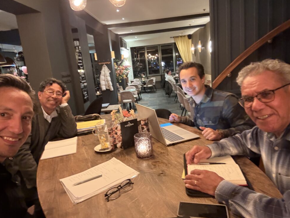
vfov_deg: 56.8
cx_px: 144
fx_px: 201
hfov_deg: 71.6
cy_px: 108
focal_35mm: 24
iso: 640
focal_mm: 2.69
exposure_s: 1/17
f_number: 1.9
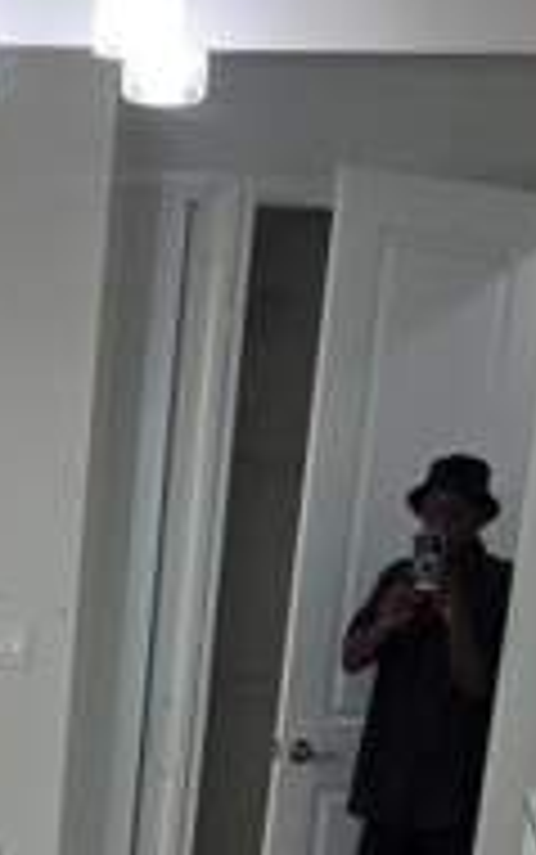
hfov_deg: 15.7
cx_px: 18
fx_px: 1914
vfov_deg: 22.8
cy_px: 1076
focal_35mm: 82
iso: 32
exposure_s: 1/120
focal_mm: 5.4
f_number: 1.8
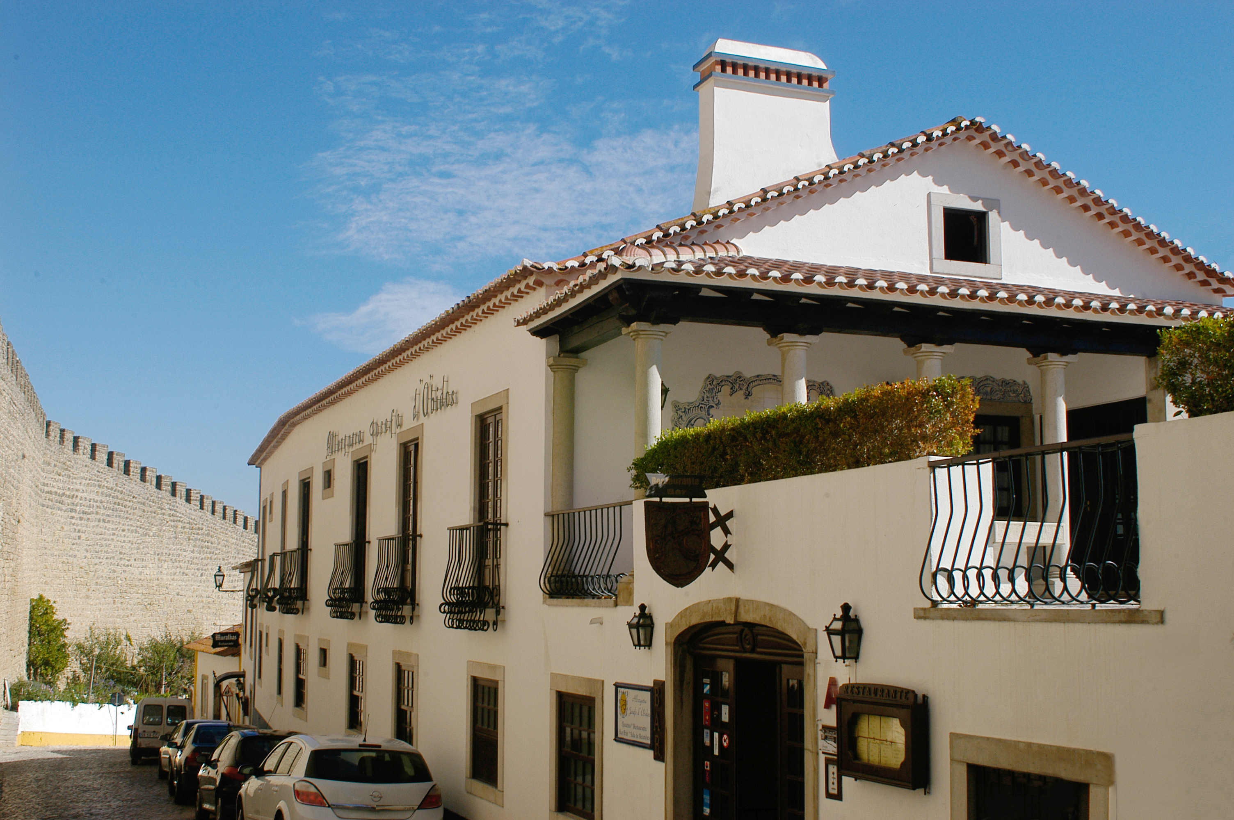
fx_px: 1438
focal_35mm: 42
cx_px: 617
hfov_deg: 46.4
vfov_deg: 31.8
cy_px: 410
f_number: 13
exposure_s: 1/250
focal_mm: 28
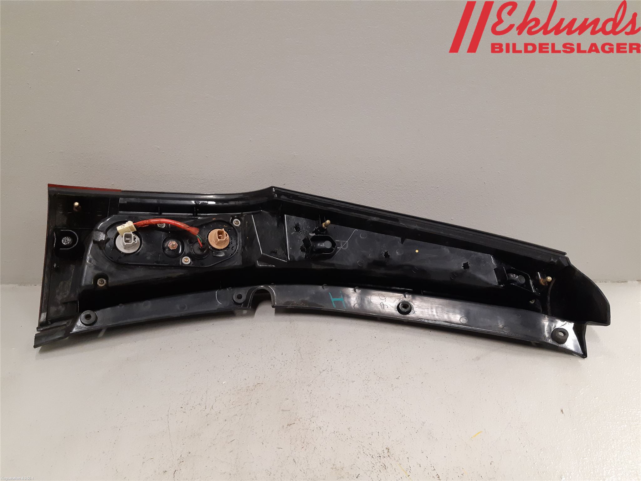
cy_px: 240
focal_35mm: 26
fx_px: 481
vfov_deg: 53.1
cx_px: 320
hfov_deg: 67.3
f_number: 1.7
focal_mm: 3.93
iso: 200
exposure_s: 1/50
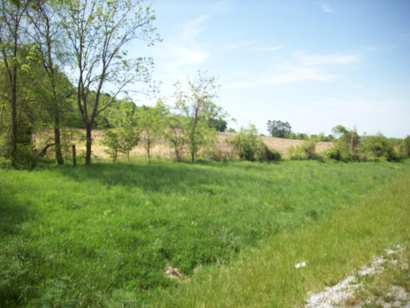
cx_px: 205
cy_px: 154
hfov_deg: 50.1
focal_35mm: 37
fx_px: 438
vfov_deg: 38.7
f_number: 5.6
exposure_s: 1/266
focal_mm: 6.2
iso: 80
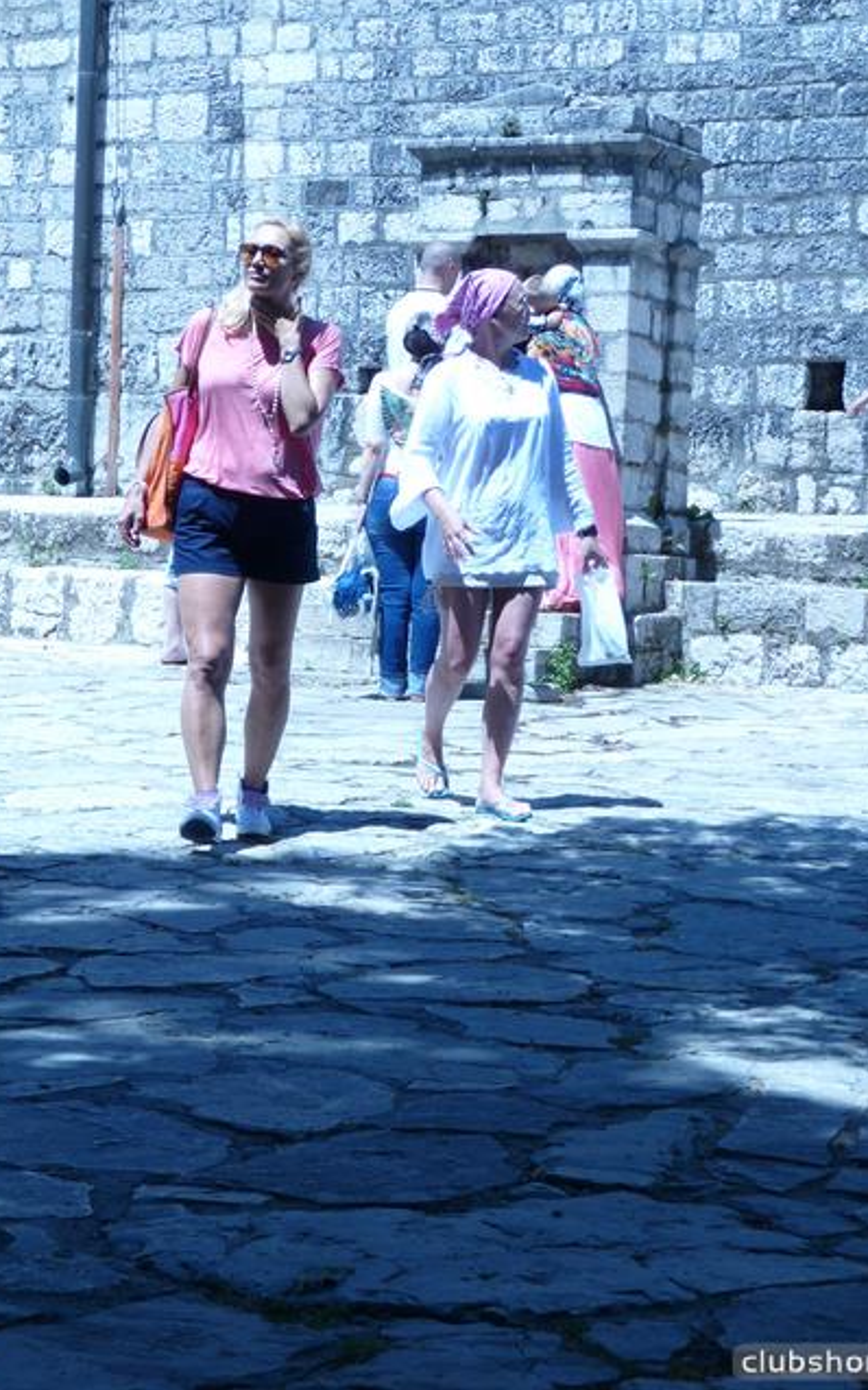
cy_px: 694
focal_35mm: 99
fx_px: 3748
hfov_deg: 13.2
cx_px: 425
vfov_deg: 21.0
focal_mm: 14.2
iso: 100
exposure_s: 1/320
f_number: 4.7
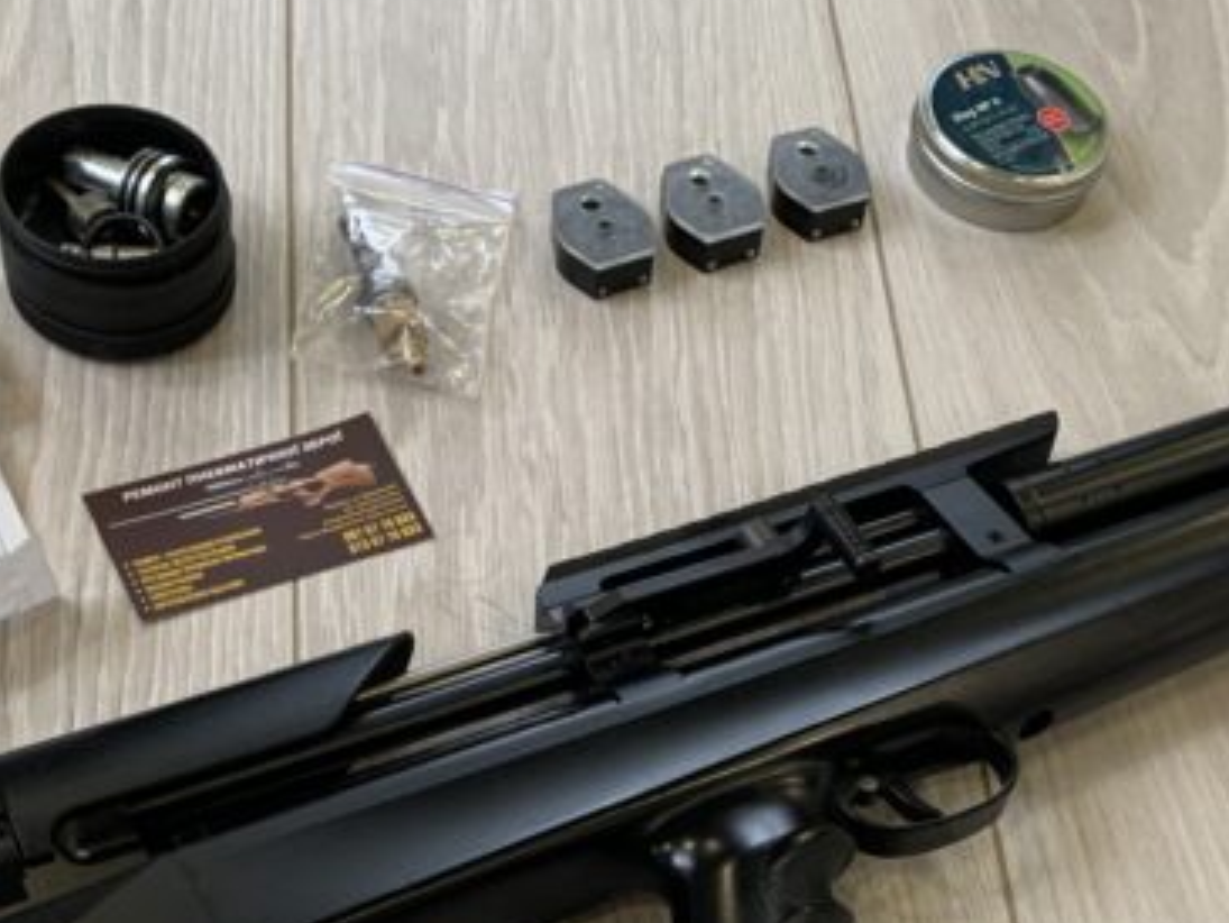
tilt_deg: -58.1
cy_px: 849
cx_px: 643
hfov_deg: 33.8
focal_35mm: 57
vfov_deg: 24.8
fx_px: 2024
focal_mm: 4.25
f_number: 1.8
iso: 160
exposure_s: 1/50
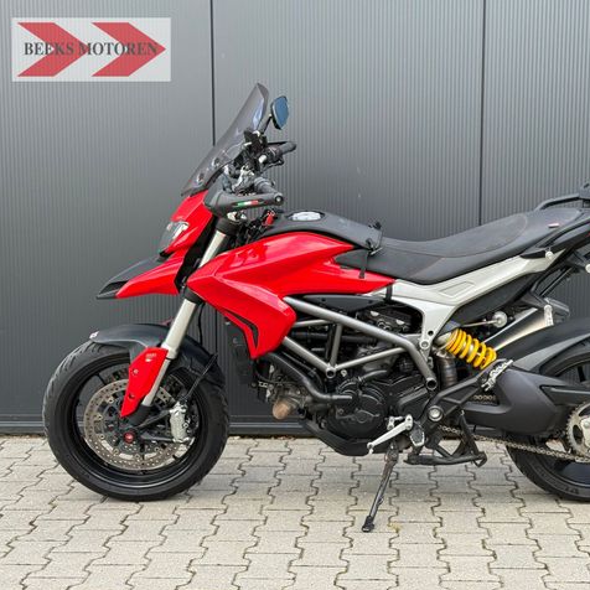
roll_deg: -0.2
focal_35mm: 57
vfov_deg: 30.0
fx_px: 1099
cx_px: 387
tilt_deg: -6.5
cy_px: 296
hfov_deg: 29.9
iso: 80
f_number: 1.78
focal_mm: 6.76
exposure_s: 1/490
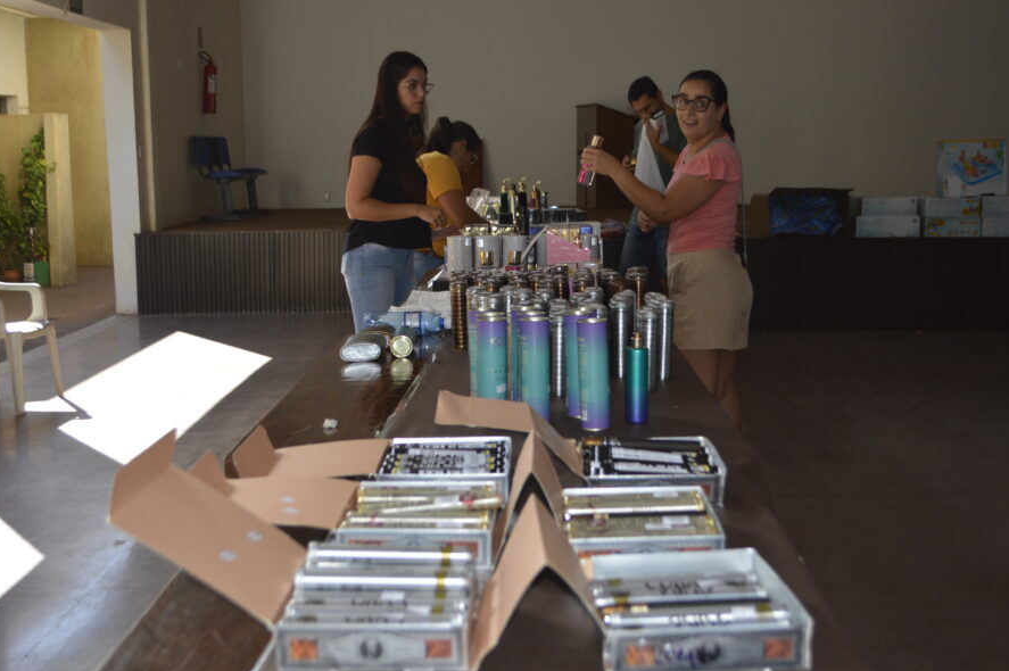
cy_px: 351
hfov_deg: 43.6
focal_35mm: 45
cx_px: 469
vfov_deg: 29.8
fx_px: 1260
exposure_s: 1/160
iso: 100
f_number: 4.2
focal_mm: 26
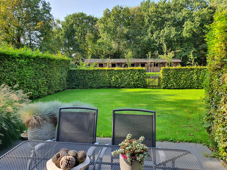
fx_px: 170
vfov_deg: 53.1
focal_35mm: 26
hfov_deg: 67.3
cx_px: 114
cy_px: 85
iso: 50
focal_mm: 4.32
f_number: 2.4
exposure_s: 1/224
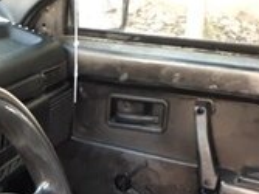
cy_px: 308
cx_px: 50
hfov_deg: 18.2
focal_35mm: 107
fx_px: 800
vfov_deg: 12.9
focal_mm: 3.6
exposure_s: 1/33
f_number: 1.9
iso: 100
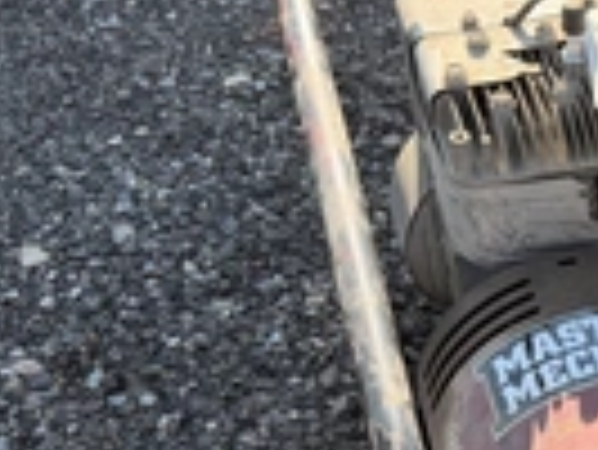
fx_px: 1245
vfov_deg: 20.3
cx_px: 746
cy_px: 351
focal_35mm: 72
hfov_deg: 24.1
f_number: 1.78
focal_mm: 6.76
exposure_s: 1/1211
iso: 100
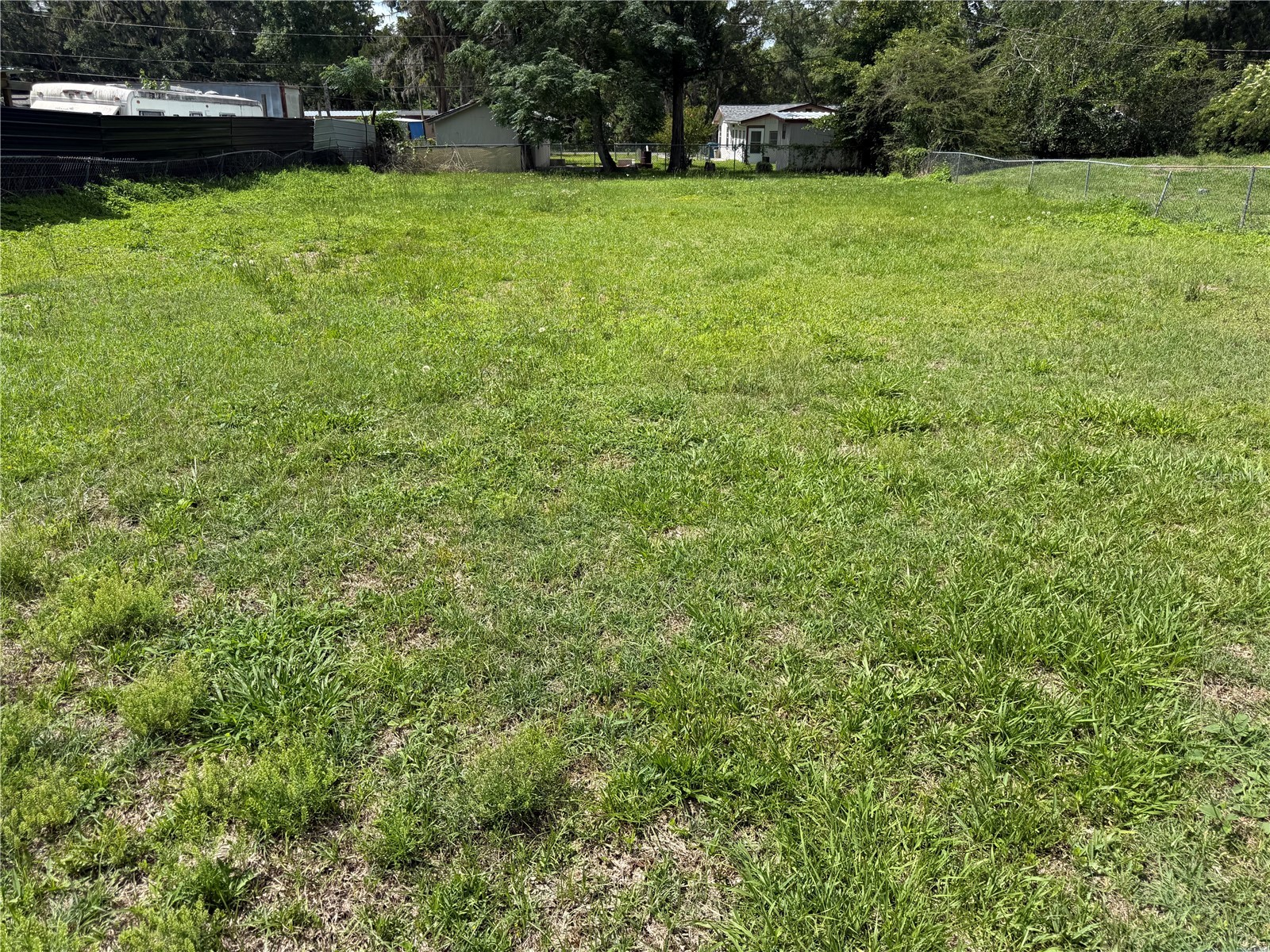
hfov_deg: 71.6
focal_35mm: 24
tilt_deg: -21.7
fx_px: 881
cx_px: 635
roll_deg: +0.7
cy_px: 476
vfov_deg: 56.8
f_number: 1.78
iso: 80
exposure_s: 1/3584
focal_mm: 6.76
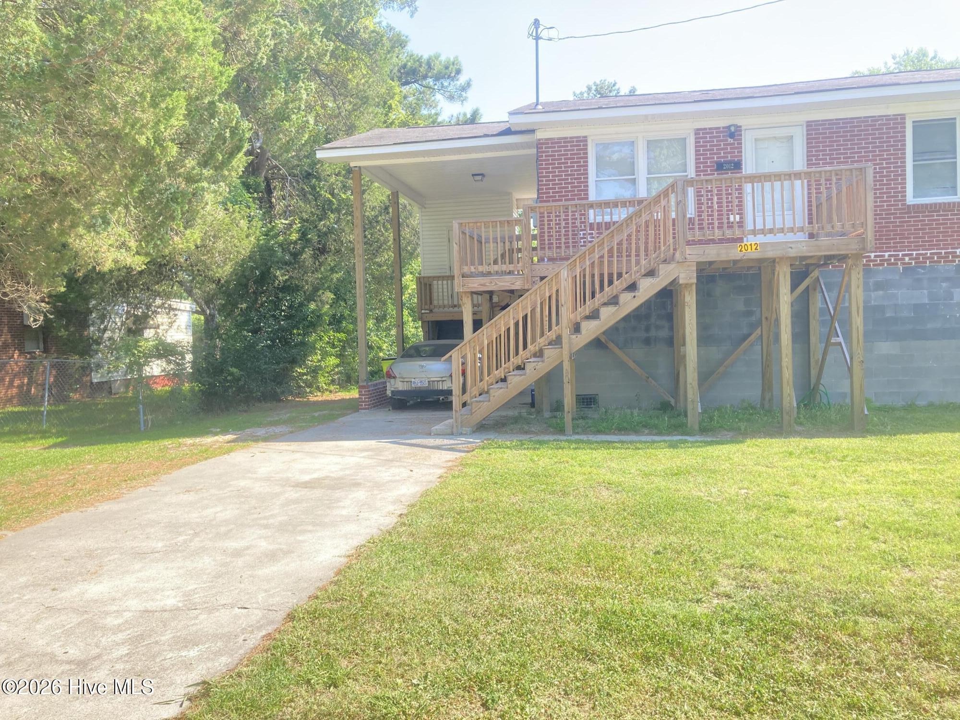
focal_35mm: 28
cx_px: 480
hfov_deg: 63.4
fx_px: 777
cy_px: 360
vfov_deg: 49.7
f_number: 1.8
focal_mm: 3.99
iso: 20
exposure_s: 1/302
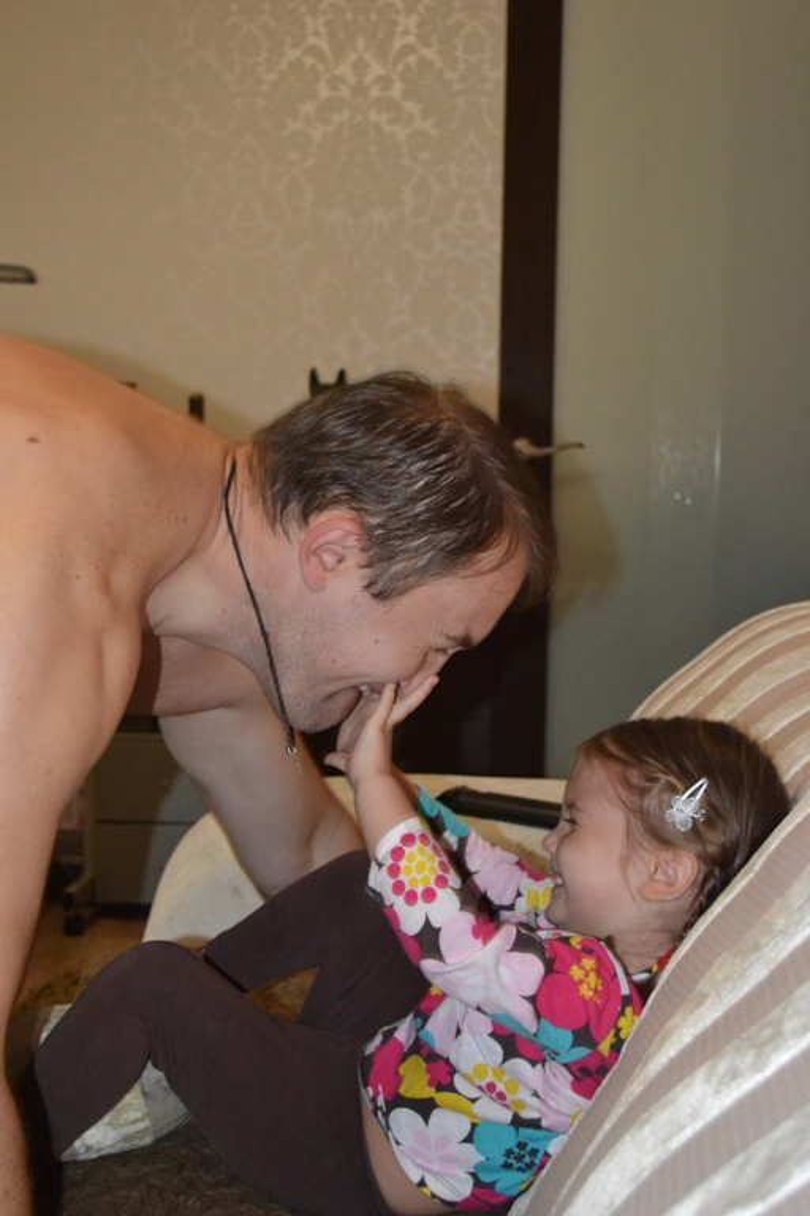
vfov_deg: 41.1
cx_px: 405
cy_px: 608
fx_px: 1620
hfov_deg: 28.1
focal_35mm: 48
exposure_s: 1/60
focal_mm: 32
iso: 3200
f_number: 4.8
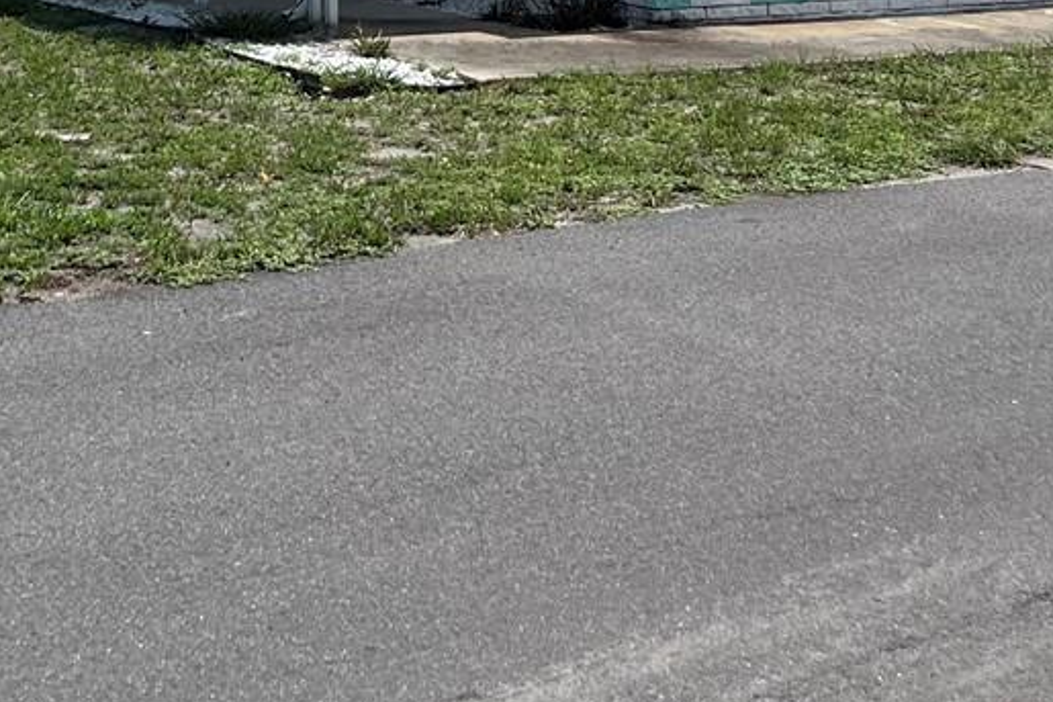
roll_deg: -0.5
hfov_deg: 23.9
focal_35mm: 84
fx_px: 2456
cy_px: -432
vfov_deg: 14.8
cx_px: 227
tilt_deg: +5.3
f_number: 1.6
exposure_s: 1/6897
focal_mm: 5.1
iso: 50
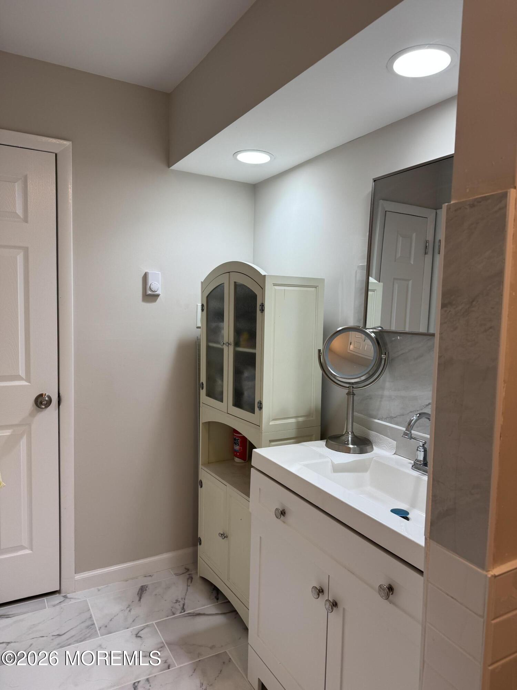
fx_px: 478
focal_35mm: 24
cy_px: 345
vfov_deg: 71.6
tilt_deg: -4.3
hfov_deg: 56.8
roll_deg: -1.4
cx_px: 258
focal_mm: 6.76
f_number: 1.78
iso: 80
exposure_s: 1/120
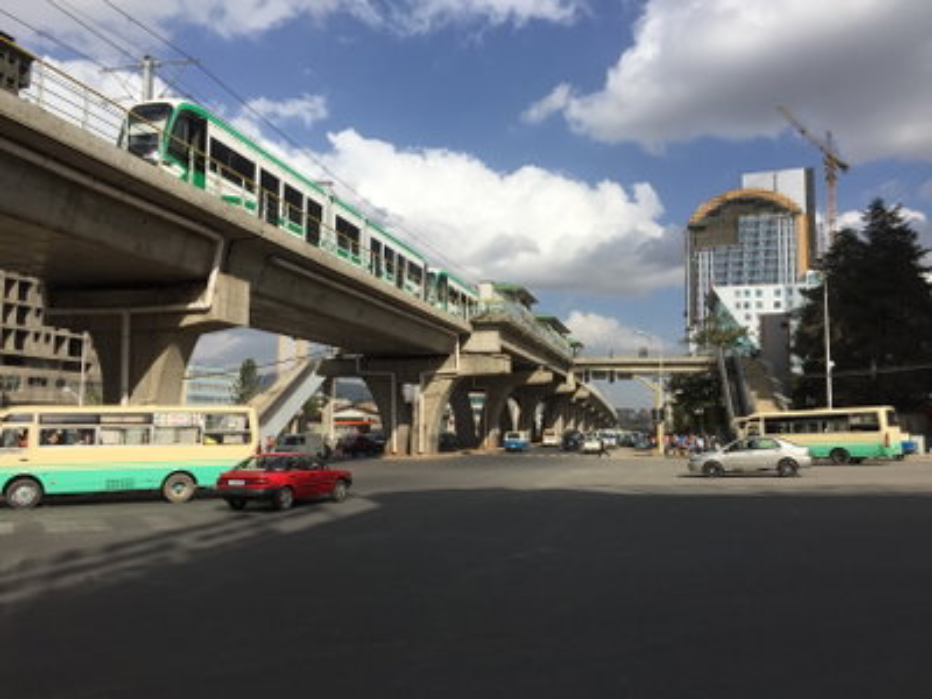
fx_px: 781
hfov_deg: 61.7
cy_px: 350
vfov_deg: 48.2
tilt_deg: +5.4
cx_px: 466
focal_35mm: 29
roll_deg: -0.8
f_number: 2.2
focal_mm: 4.15
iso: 32
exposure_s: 1/3049
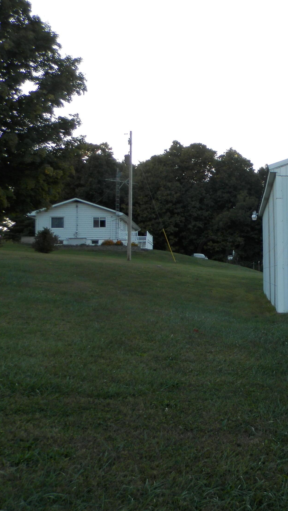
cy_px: 251
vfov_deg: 54.0
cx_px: 265
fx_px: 502
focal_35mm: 37
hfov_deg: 30.4
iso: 80
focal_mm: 4.5
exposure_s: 1/200
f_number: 3.1
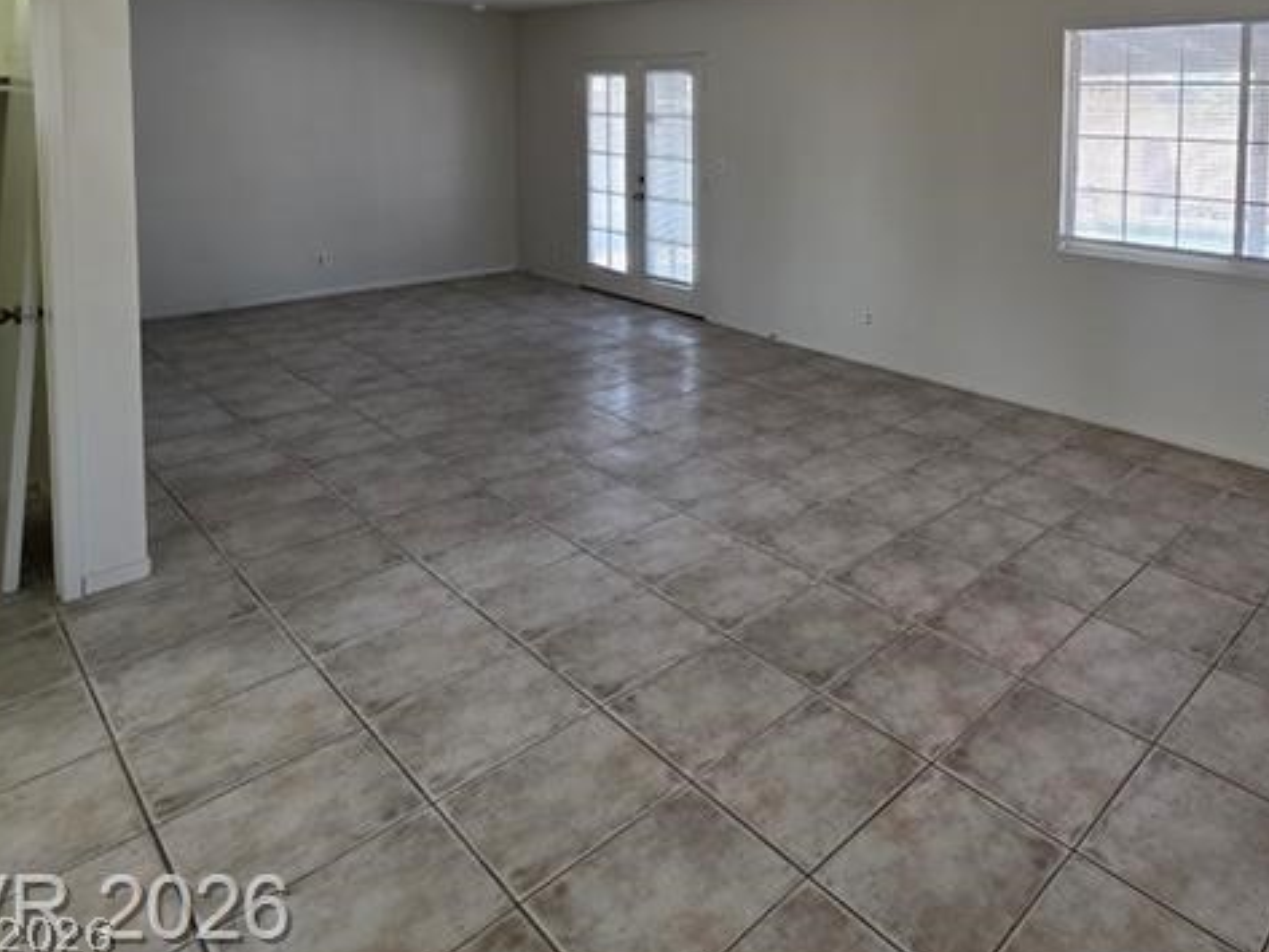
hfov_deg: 71.0
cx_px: 958
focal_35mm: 22
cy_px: 166
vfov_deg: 55.9
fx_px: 807
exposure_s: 1/120
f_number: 1.9
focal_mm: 2.2
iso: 100
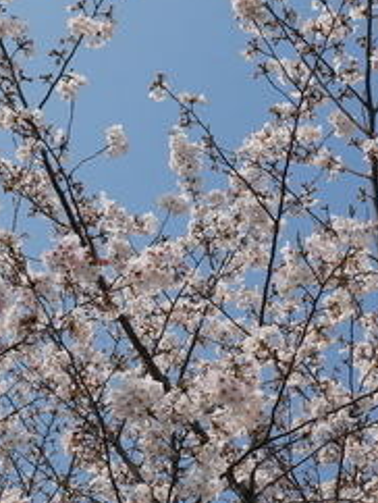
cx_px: 315
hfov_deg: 14.9
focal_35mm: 99
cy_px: 243
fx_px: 1439
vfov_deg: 19.8
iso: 800
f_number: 11
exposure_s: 1/1600
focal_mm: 20
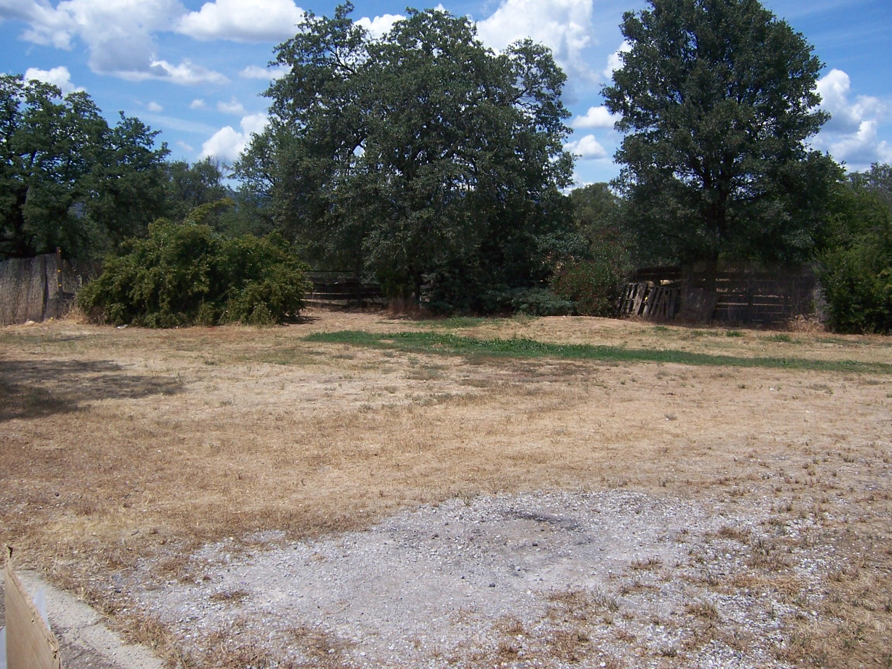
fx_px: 850
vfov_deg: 42.9
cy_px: 334
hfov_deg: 55.4
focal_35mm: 33
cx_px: 446
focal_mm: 5.5
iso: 80
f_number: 4
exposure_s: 1/1000
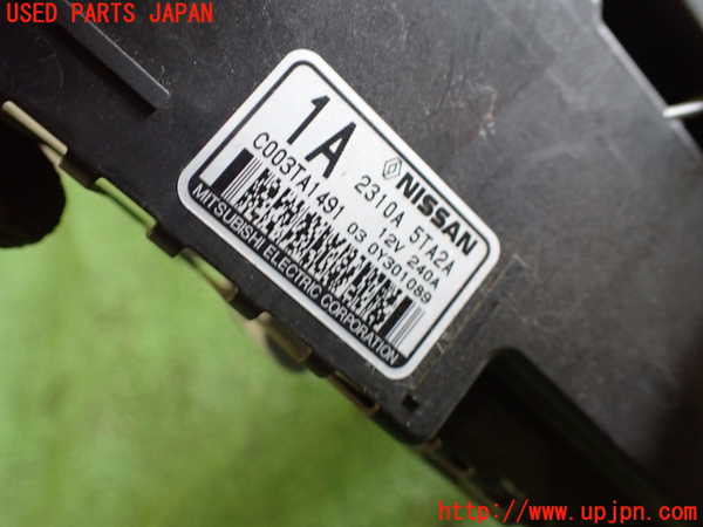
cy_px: 264
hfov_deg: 60.0
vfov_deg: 46.8
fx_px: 609
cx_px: 352
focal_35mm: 30
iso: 800
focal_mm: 5.4
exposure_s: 1/50
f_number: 2.3
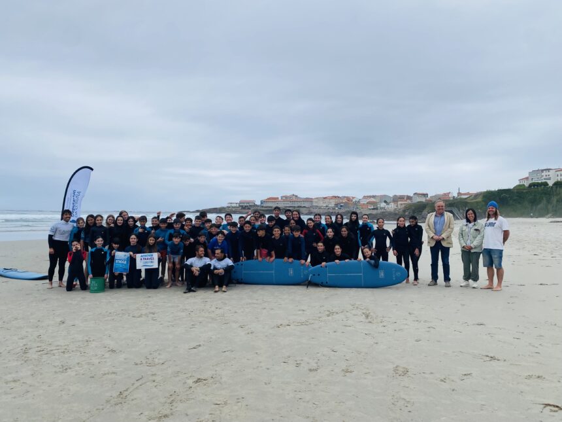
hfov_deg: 67.3
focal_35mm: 26
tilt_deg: +2.0
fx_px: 422
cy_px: 211
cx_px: 281
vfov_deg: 53.1
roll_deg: -1.5
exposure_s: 1/3846
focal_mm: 4.25
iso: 32
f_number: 1.8
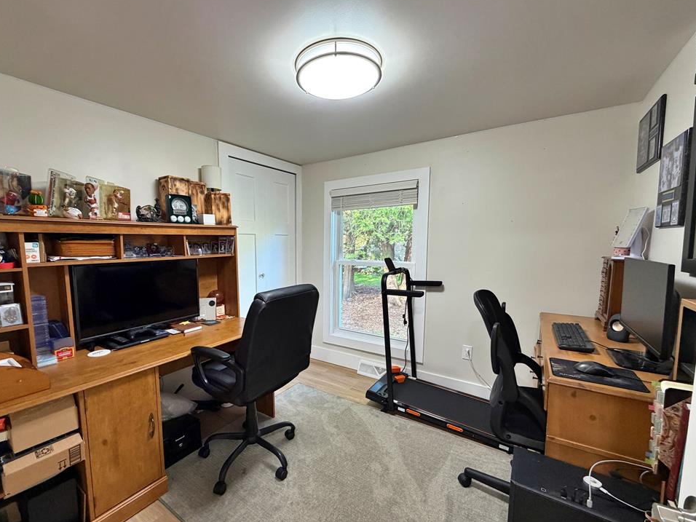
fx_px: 302
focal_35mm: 15
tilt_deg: -5.6
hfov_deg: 98.1
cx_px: 328
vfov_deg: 81.7
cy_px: 269
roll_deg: +1.0
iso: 320
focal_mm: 2.22
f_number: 2.2
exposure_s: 1/60
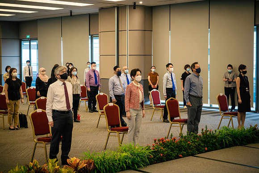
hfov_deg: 29.7
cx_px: 130
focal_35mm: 68
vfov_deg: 20.1
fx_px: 488
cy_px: 86
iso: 1000
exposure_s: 1/125
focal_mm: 31
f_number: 2.8
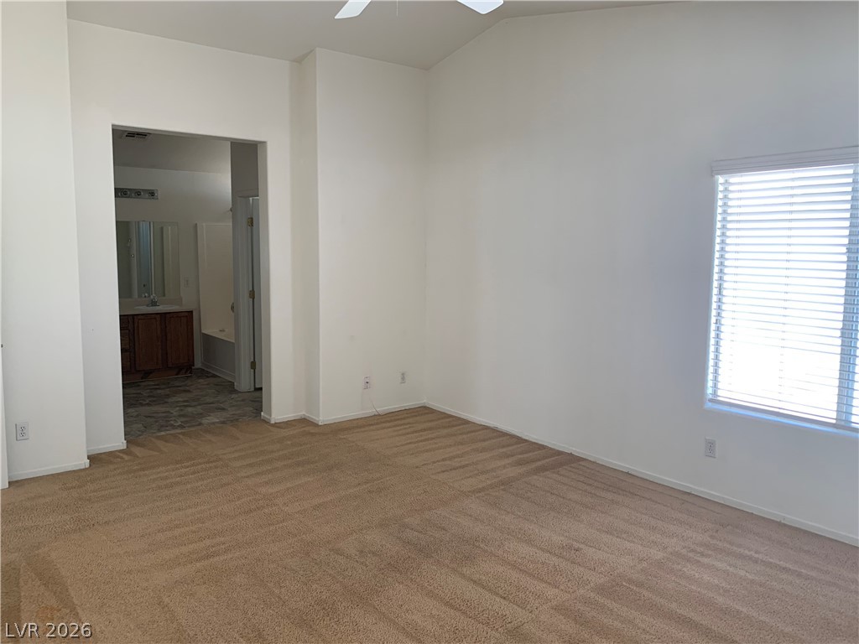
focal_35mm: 26
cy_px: 322
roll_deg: -1.1
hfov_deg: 67.3
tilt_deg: -4.8
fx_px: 645
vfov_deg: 53.1
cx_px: 430
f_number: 1.8
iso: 100
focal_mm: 4.25
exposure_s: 1/73
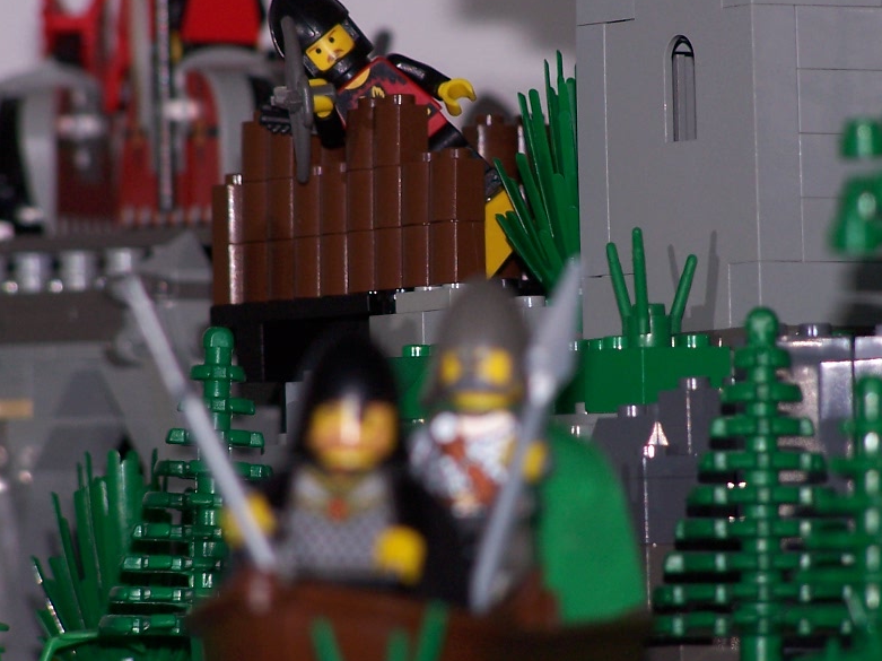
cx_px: 513
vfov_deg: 3.6
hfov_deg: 4.8
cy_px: 295
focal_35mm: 412
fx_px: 10493
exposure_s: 1/180
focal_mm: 44.4
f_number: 3.6
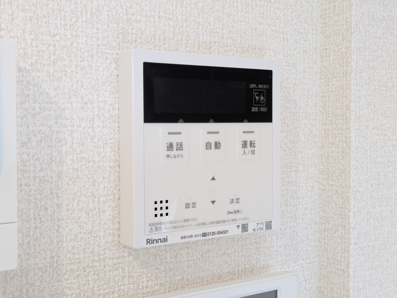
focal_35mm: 51
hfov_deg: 37.5
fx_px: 585
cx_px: 198
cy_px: 149
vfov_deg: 28.6
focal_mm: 5.43
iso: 89
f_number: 1.89
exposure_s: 1/40
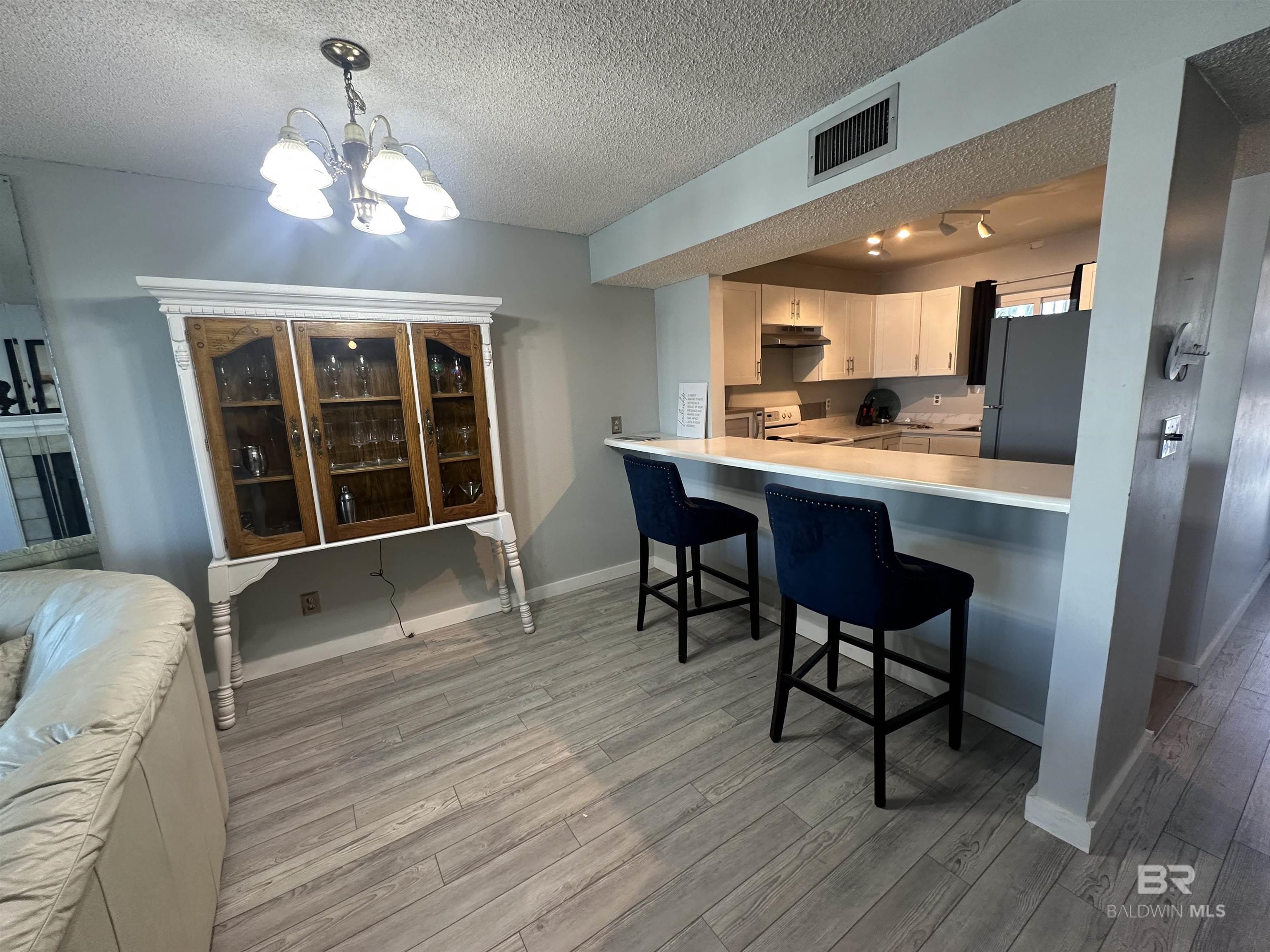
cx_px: 635
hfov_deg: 102.1
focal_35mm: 14
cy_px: 476
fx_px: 514
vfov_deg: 85.7
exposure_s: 1/60
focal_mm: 2.22
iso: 160
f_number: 2.2
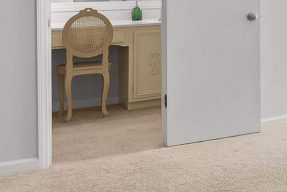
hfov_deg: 19.5
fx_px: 550
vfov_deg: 19.3
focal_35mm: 69
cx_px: 550
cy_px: 7
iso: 320
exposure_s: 1/6
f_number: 9.5
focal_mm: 17
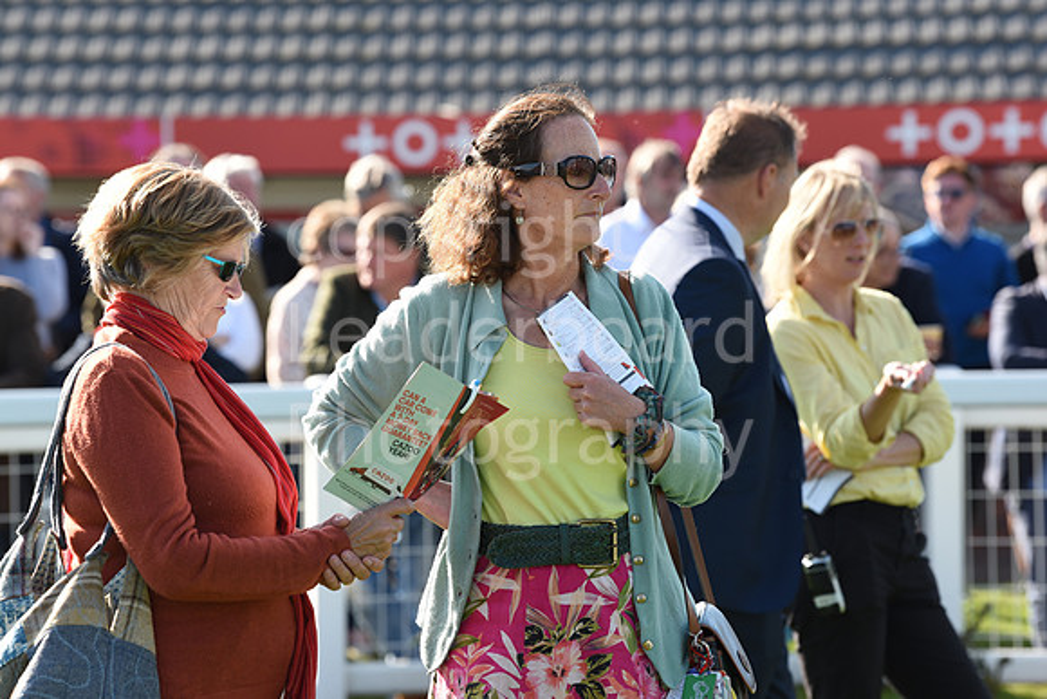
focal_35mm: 200
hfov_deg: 10.3
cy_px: 350
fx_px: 5818
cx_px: 524
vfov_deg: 6.9
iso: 500
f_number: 6.3
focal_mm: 200
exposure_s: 1/640
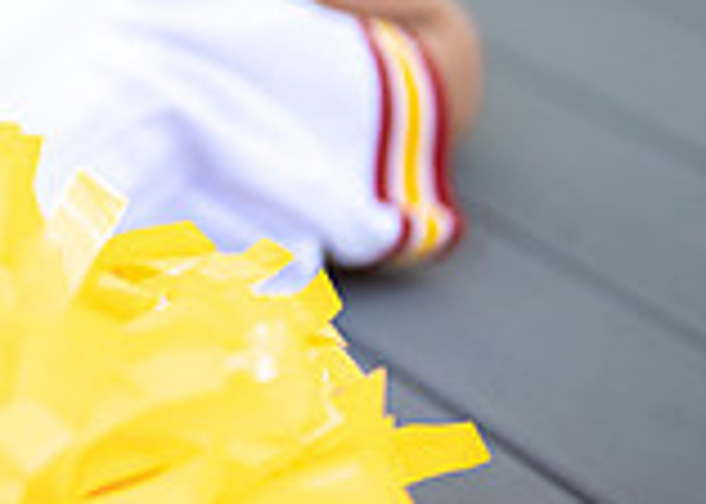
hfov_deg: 9.1
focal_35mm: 215
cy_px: -97
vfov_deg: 6.6
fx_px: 4309
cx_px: -359
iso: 100
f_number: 1.2
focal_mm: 50
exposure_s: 1/2000
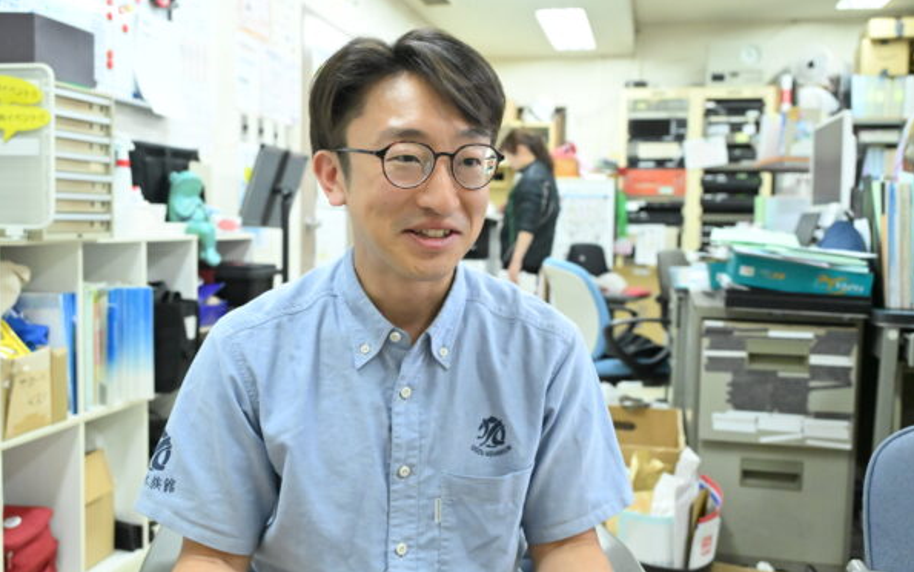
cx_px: 459
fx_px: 897
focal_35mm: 36
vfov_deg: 35.3
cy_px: 291
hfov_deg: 54.0
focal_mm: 35
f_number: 5
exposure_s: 1/500
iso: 12800
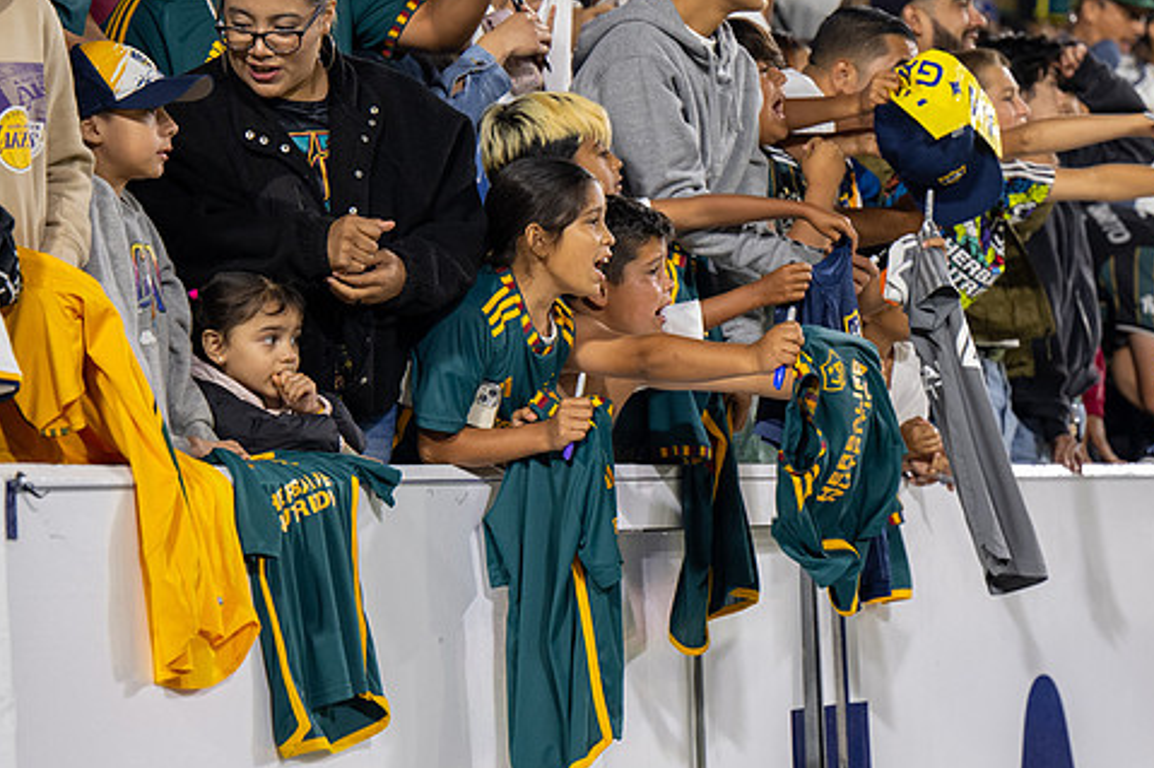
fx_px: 4774
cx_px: 636
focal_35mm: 149
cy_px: 335
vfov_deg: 9.2
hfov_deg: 13.8
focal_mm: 82
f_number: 2.8
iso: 1100
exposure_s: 1/200
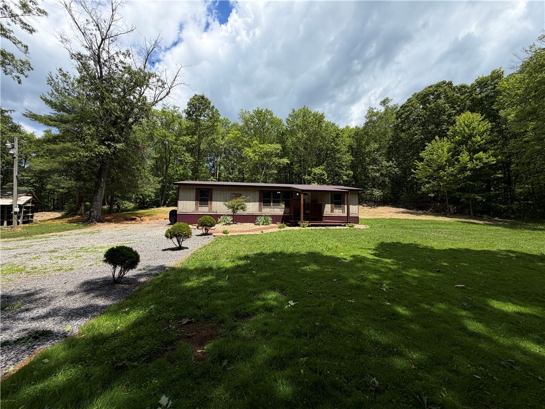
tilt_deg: +2.7
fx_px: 220
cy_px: 204
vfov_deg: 85.7
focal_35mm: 14
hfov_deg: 102.1
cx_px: 272
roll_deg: +0.1
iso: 20
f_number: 2.2
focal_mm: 2.22
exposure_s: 1/809
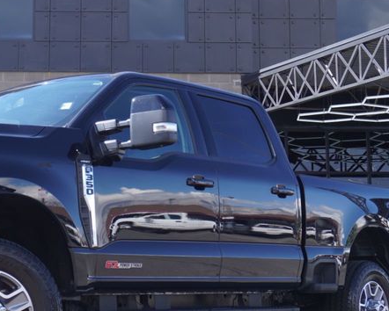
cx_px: 51
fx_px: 1015
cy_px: 119
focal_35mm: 88
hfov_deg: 21.3
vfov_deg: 17.4
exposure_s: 1/125
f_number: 6.3
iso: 100
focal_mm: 27
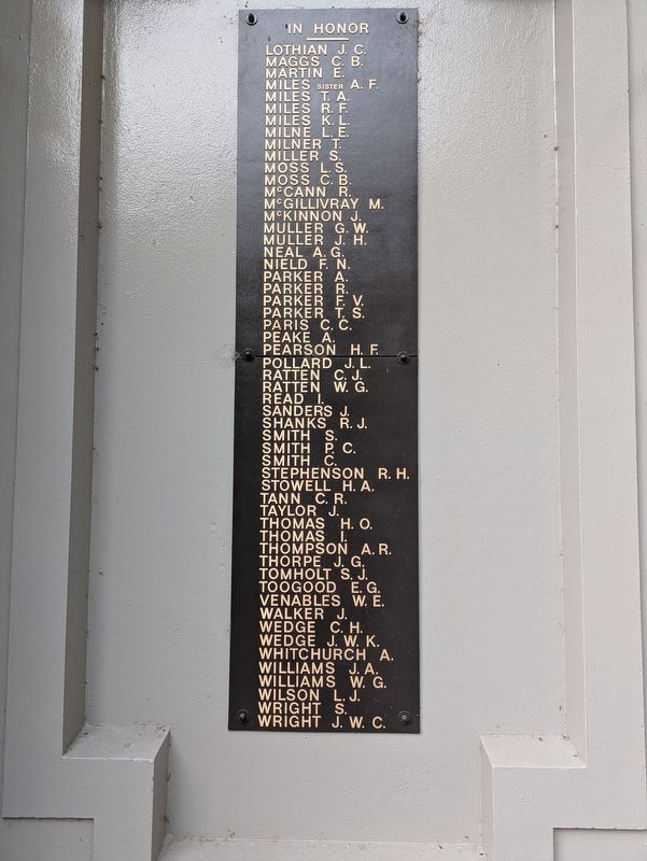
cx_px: 324
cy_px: 430
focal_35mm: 25
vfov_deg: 69.4
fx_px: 622
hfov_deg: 54.9
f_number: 1.89
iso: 122
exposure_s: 1/100
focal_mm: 5.43
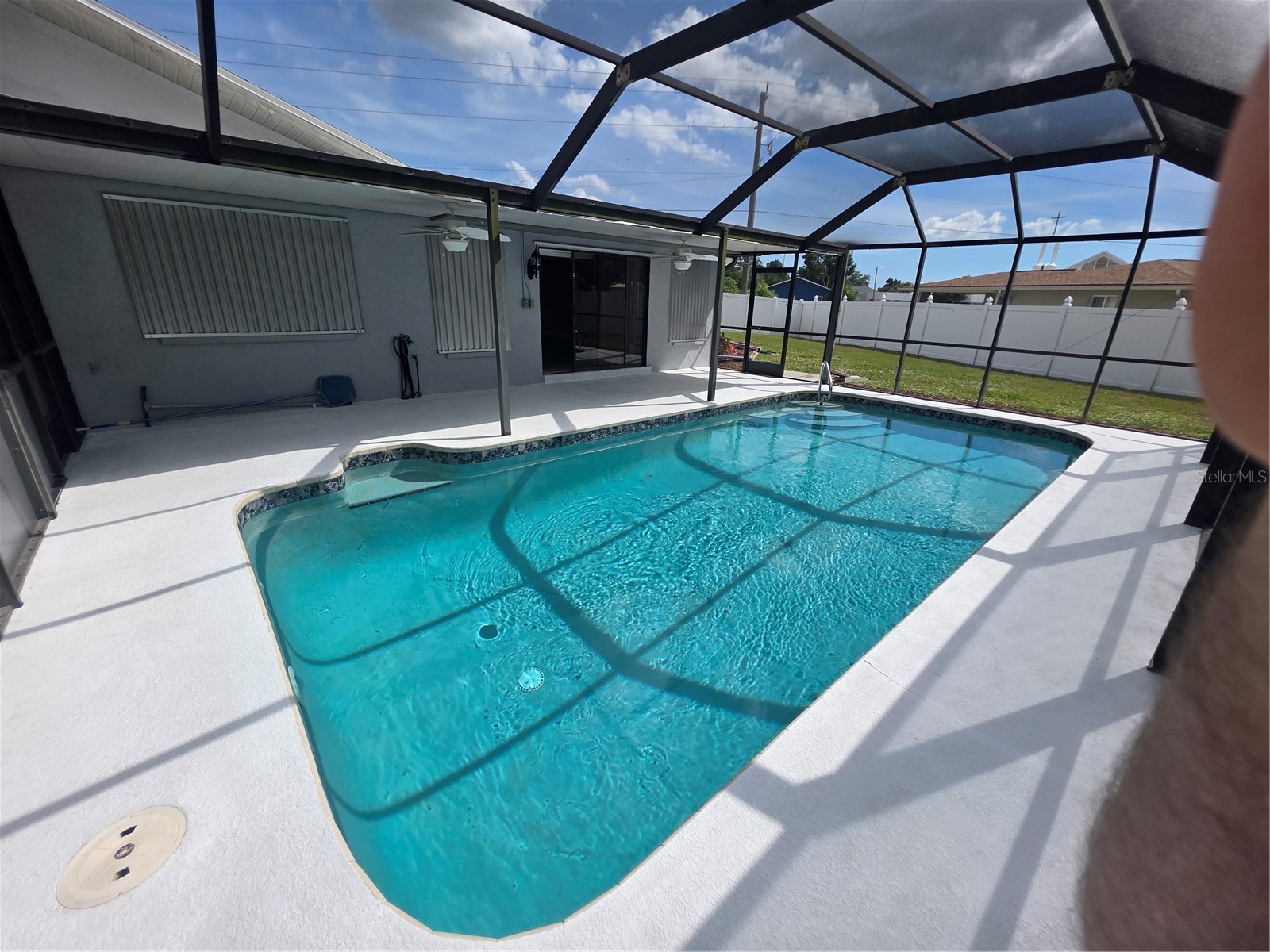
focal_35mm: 13
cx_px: 635
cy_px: 476
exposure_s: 1/2497
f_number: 1.9
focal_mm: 2.2
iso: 40
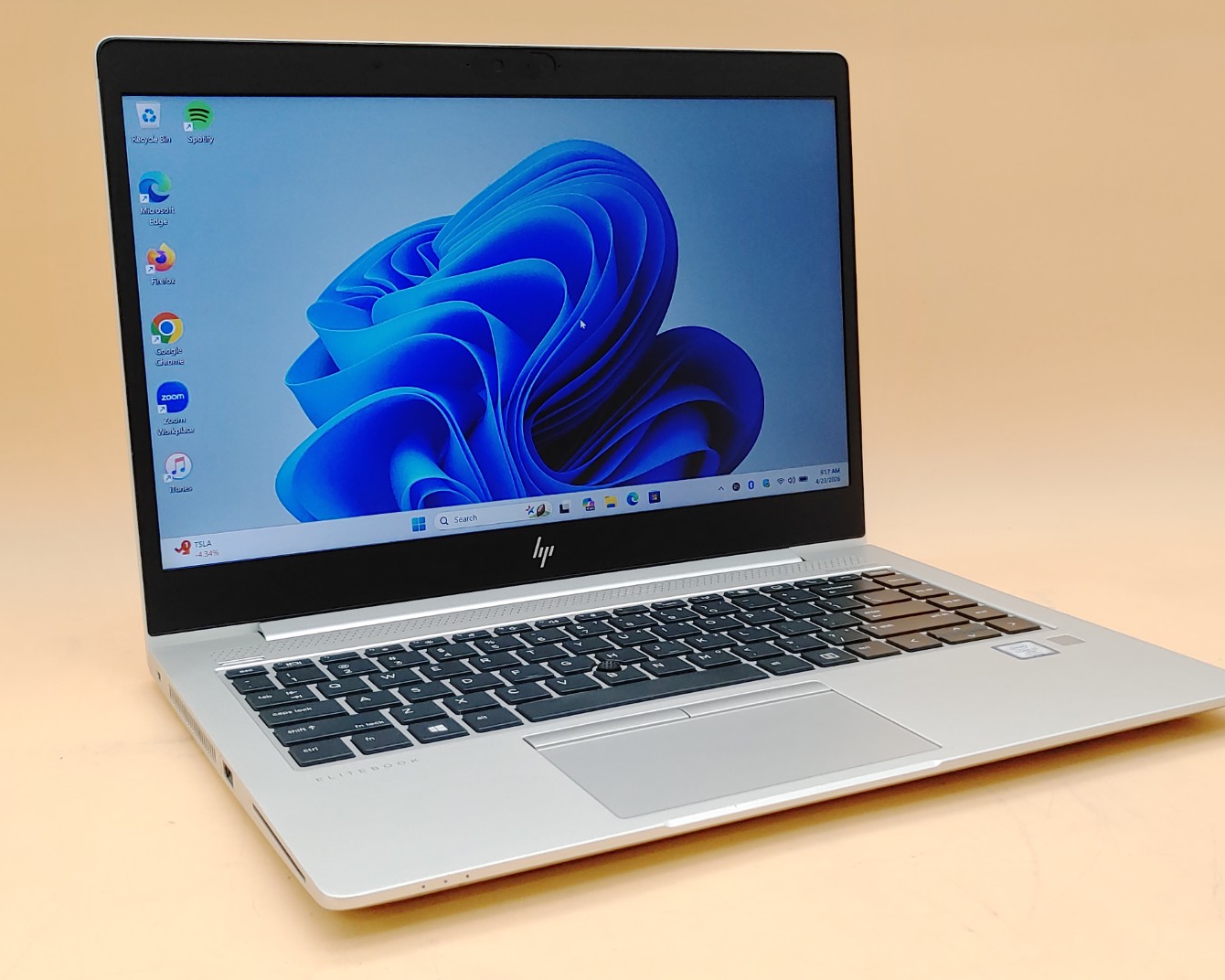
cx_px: 655
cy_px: 487
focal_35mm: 43
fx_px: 1559
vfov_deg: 34.9
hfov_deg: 42.9
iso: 100
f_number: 1.8
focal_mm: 4.36
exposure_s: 1/120
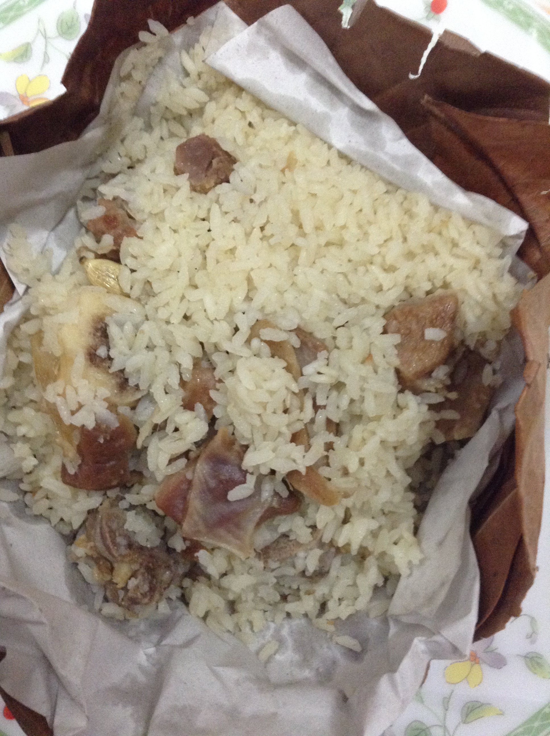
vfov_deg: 55.4
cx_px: 275
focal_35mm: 33
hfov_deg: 42.8
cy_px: 368
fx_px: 701
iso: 250
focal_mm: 3.3
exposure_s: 1/20
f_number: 2.4
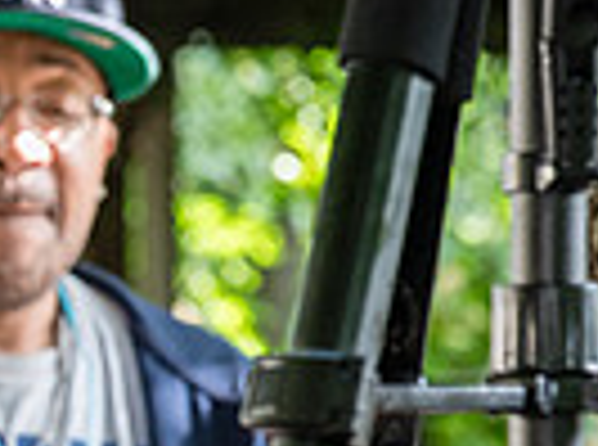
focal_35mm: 440
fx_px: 7581
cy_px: 604
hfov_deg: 4.5
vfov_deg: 3.4
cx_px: -95
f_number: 7.1
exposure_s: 1/60
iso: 1250
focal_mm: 89
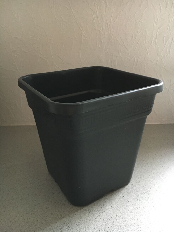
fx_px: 194
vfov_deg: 61.7
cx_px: 87
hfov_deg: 48.2
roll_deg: +2.4
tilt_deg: -24.4
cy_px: 116
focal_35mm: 29
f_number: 2.2
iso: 250
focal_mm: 4.15
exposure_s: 1/33
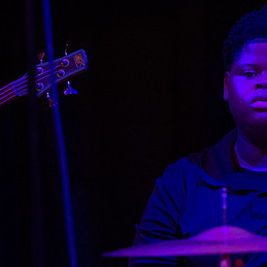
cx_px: 264
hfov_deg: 7.5
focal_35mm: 231
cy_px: 124
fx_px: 2016
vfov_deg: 7.6
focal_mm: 75
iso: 3200
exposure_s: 1/200
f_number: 2.8
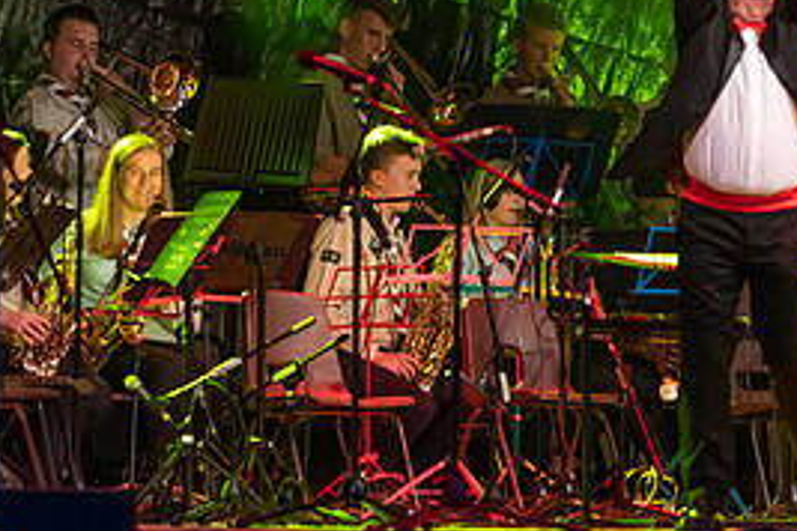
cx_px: 441
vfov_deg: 3.7
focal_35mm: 367
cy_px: 34
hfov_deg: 5.6
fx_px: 8124
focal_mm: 155
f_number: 2.8
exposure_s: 1/125
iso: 2000
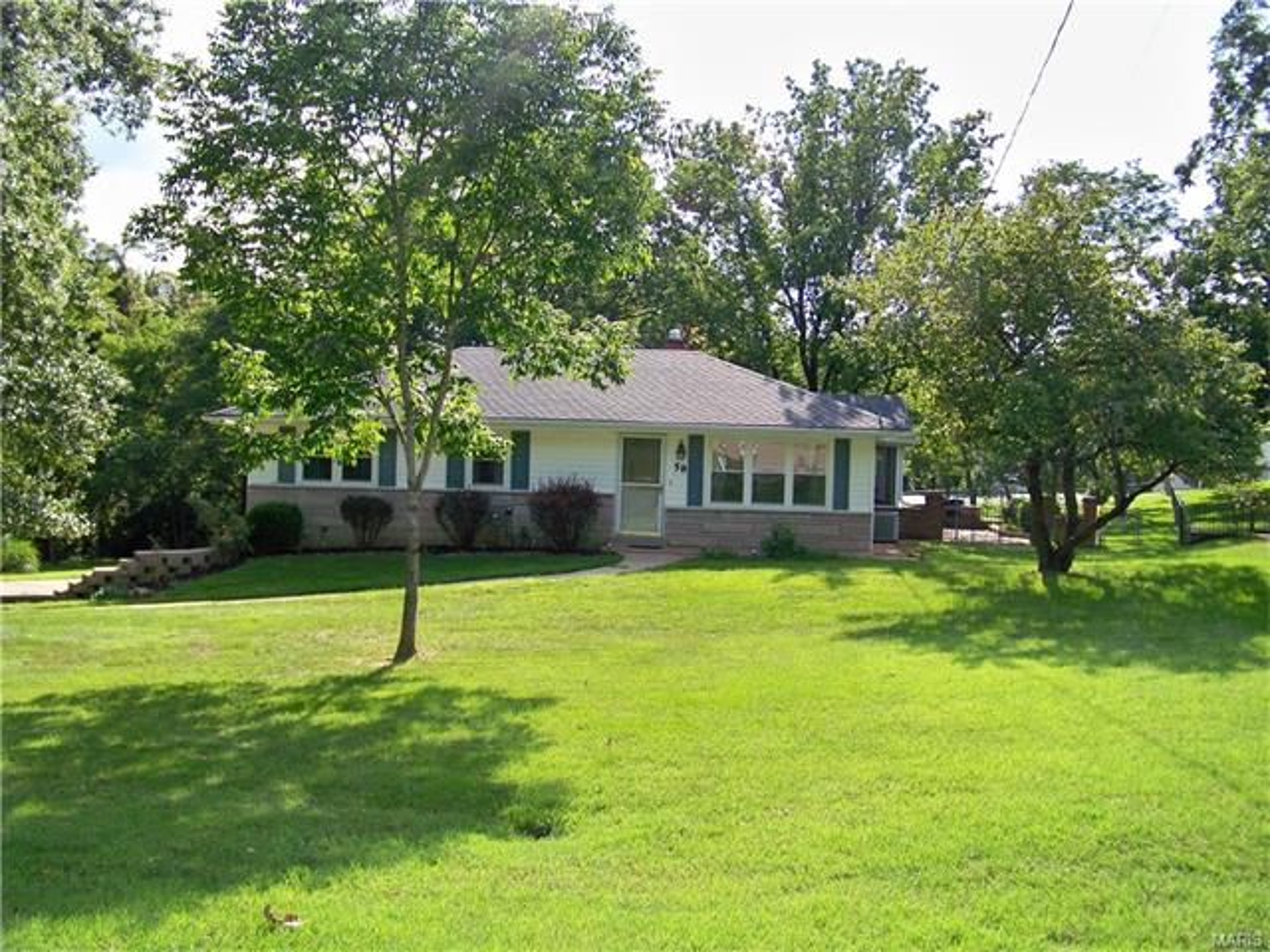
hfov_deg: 55.4
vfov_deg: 42.9
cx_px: 635
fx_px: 1211
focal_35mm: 33
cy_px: 476
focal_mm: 5.85
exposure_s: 1/800
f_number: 2.8
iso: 80
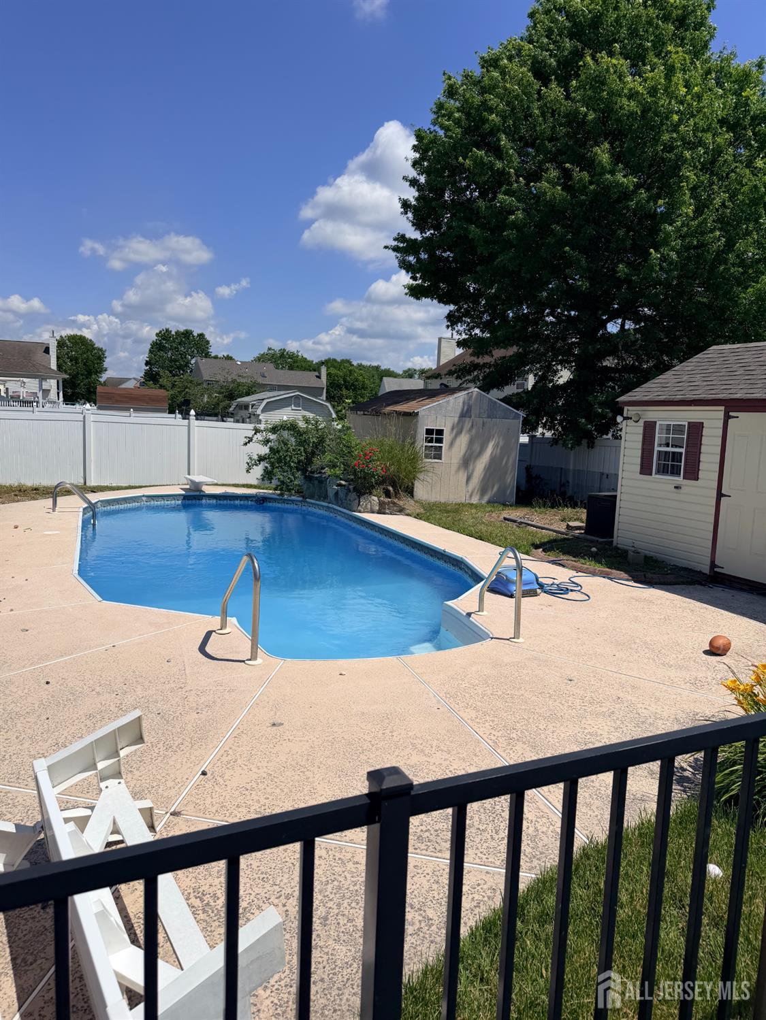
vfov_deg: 71.6
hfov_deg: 56.8
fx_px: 708
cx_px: 383
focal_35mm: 24
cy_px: 510
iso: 80
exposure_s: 1/11905
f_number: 1.78
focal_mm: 6.76
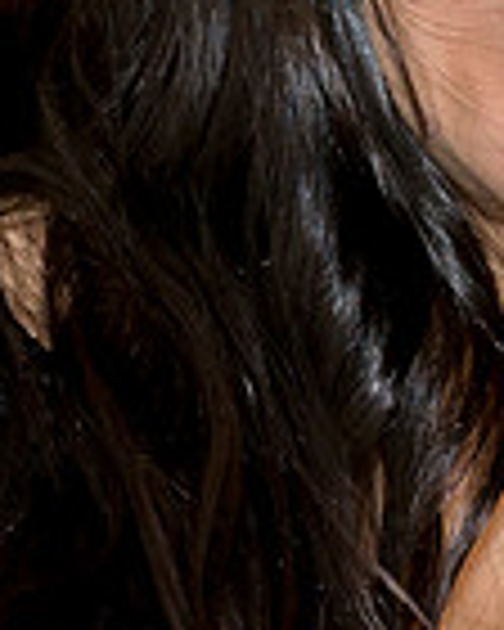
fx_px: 12474
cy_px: 218
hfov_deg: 2.3
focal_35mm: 669
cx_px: 1145
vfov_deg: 2.9
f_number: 6.3
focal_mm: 70
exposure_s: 1/100
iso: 800
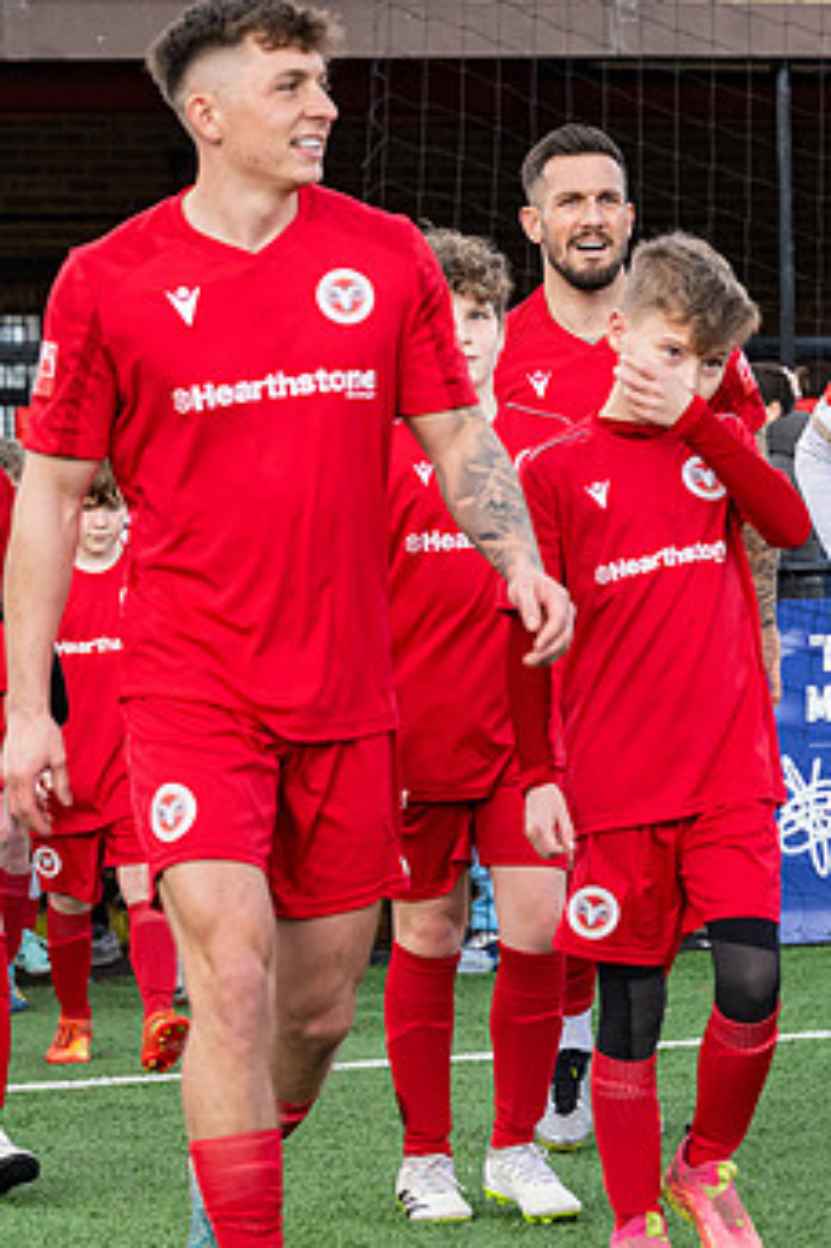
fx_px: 5129
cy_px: 693
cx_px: 496
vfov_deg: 13.9
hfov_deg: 9.3
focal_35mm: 148
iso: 800
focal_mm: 70
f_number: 4
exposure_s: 1/1600
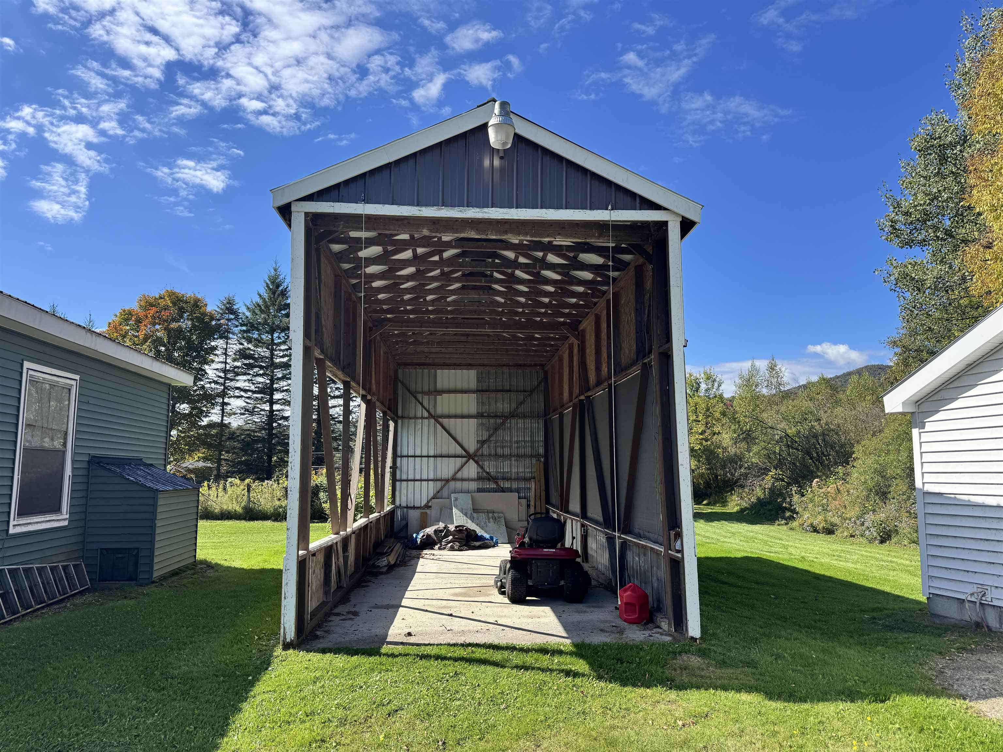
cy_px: 376
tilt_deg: +7.3
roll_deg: +0.0
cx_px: 502
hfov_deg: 71.6
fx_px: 695
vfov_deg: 56.8
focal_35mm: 24
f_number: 1.78
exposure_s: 1/2959
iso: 80
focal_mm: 6.76
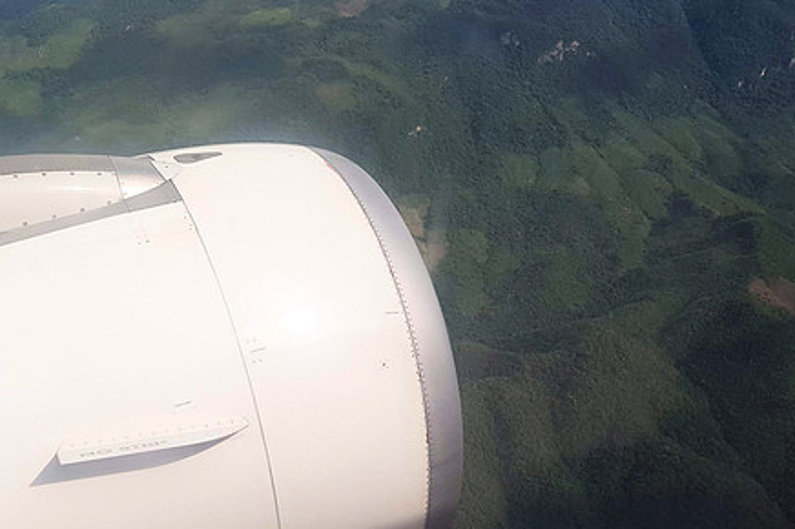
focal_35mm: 36
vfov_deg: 36.7
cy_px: 220
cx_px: 343
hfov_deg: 53.0
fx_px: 794
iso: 40
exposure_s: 1/4208
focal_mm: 4.2
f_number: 1.7
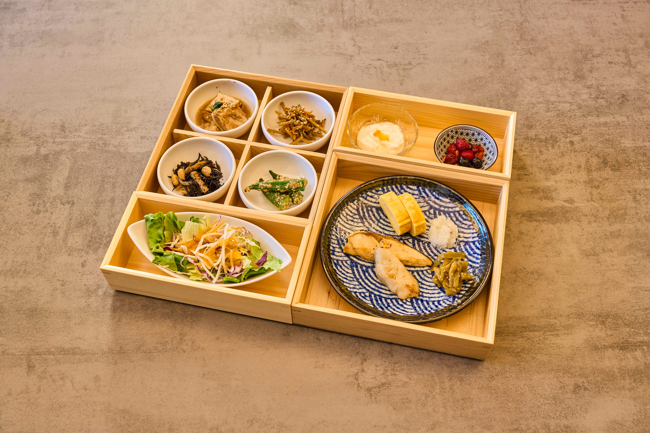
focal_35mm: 38
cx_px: 325
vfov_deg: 35.1
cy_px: 216
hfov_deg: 50.7
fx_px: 686
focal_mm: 38
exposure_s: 1/3
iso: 400
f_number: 8
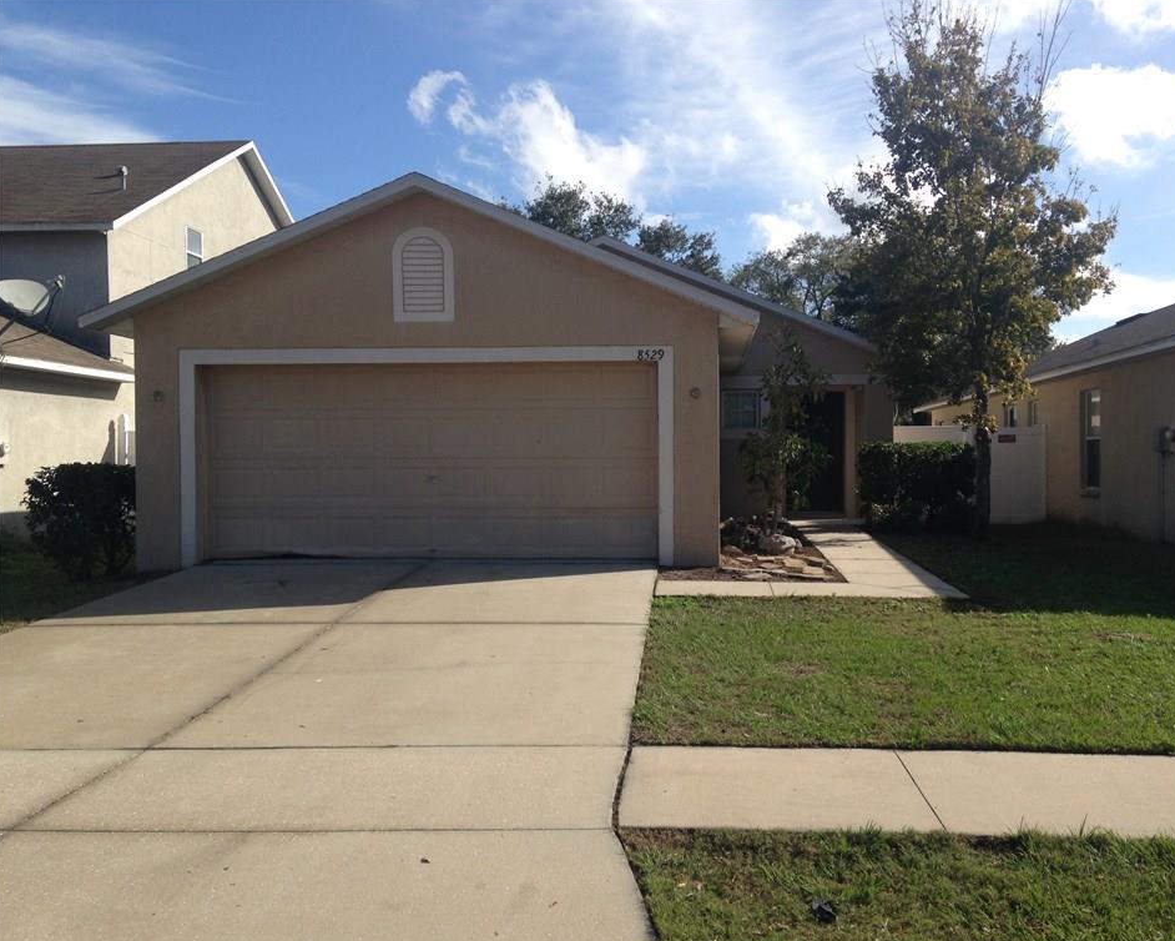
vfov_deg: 42.2
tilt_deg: -1.1
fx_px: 1217
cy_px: 474
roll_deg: +1.3
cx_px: 632
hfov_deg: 51.5
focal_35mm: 35
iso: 50
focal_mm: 4.12
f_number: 2.4
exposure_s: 1/1466
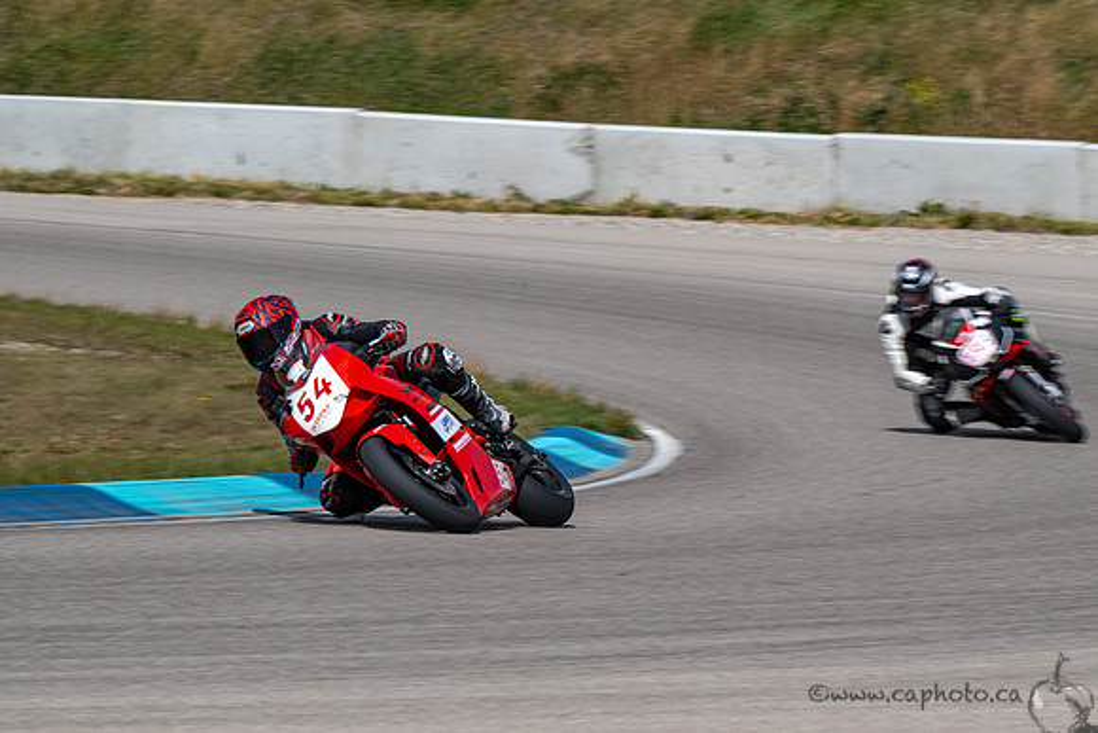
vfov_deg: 4.0
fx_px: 10394
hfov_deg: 6.0
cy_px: 446
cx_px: 668
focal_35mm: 341
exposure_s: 1/160
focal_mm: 280
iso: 80
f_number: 16
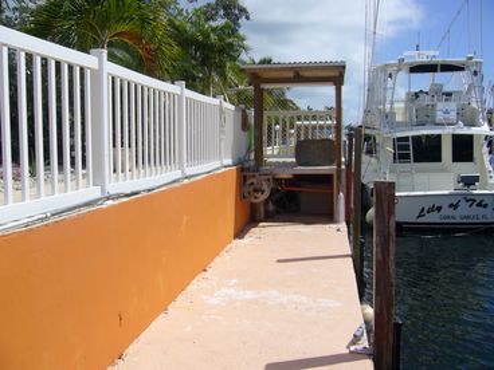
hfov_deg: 52.6
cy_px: 185
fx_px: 499
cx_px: 247
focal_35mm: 35
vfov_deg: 40.7
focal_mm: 5.8
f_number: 5.6
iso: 80
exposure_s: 1/800
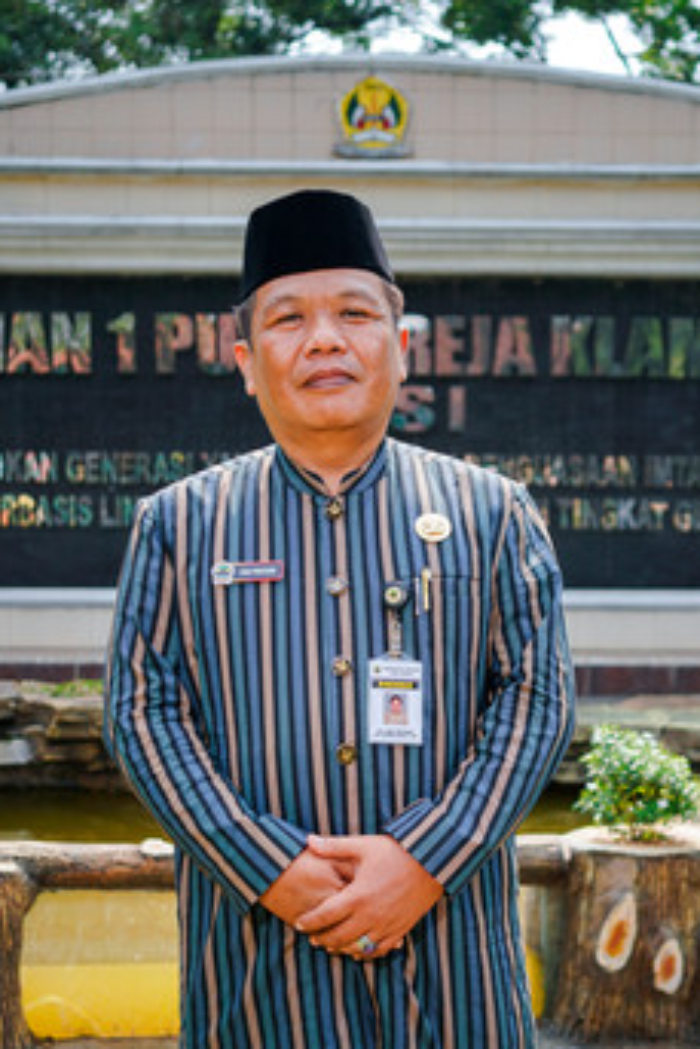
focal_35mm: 51
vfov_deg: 38.7
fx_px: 1486
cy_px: 633
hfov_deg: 26.5
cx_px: 376
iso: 200
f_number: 3.2
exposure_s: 1/1000
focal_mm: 35
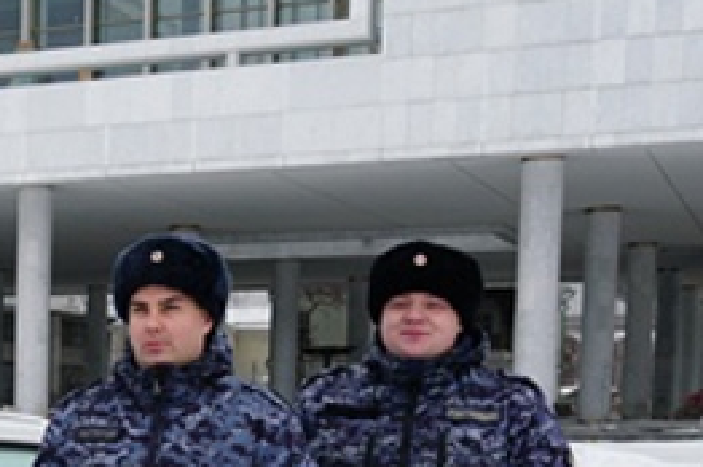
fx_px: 1677
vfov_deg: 15.3
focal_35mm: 86
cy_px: 550
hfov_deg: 21.5
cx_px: -204
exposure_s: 1/80
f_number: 5.6
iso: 100
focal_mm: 20
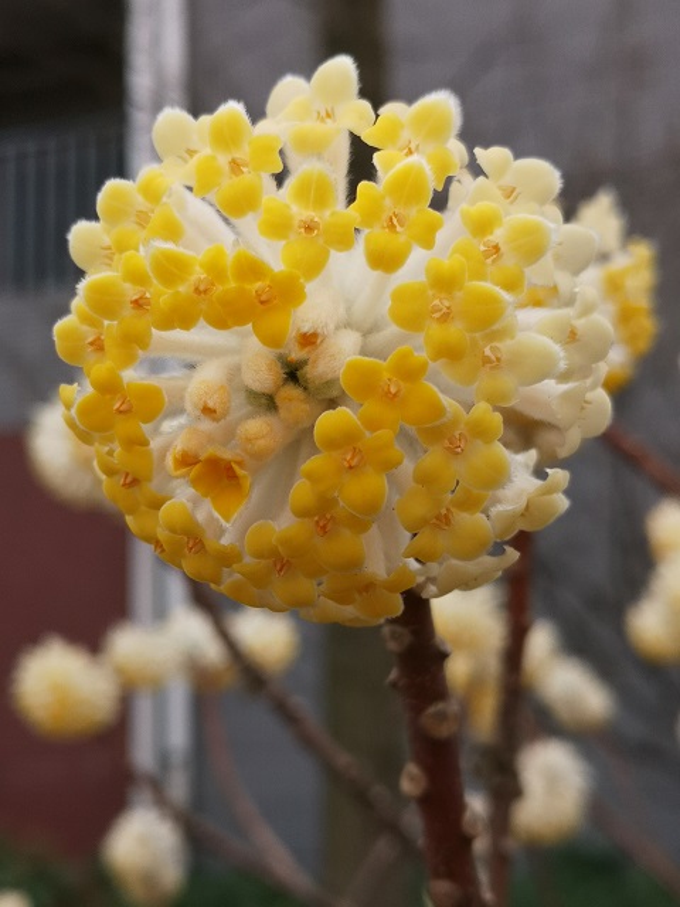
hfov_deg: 27.0
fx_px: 1414
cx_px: 340
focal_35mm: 54
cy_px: 454
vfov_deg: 35.5
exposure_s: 1/1054
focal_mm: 3.95
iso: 50
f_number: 1.8
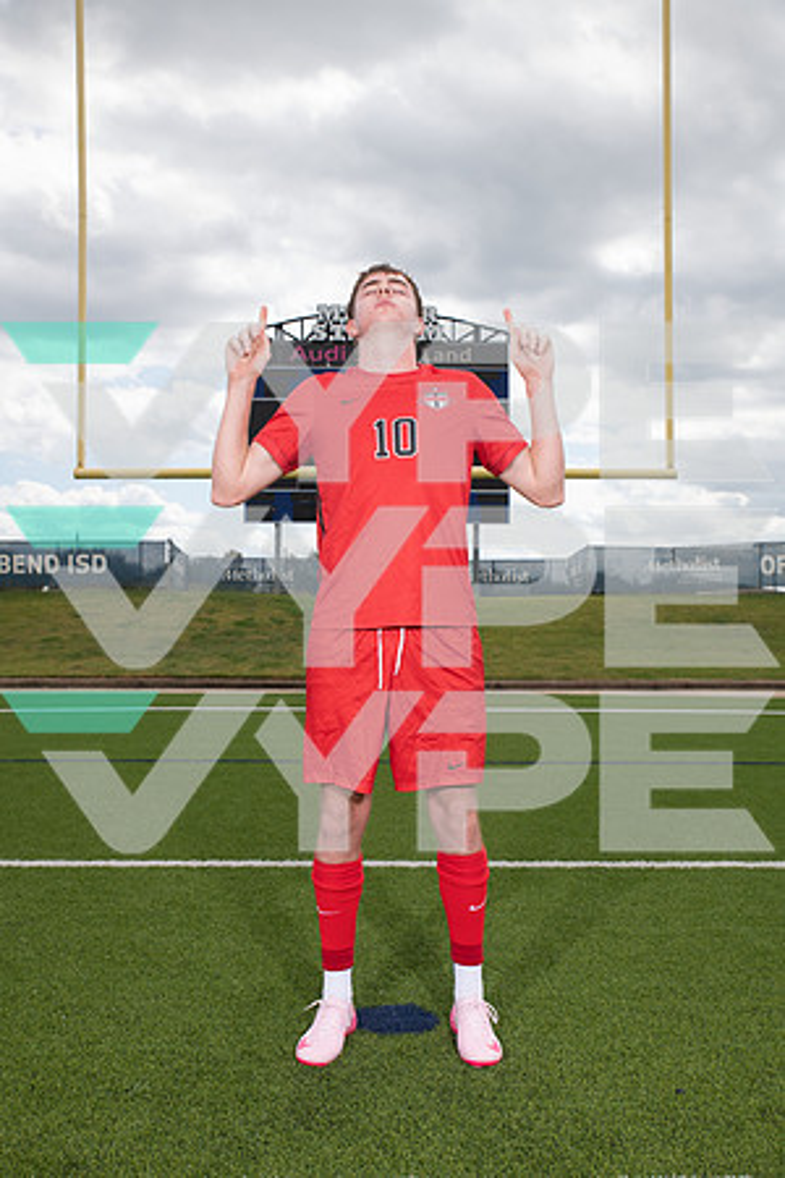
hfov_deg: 37.9
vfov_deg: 54.4
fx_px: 1145
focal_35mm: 35
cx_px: 392
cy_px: 589
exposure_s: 1/400
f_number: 7.1
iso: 125
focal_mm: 35
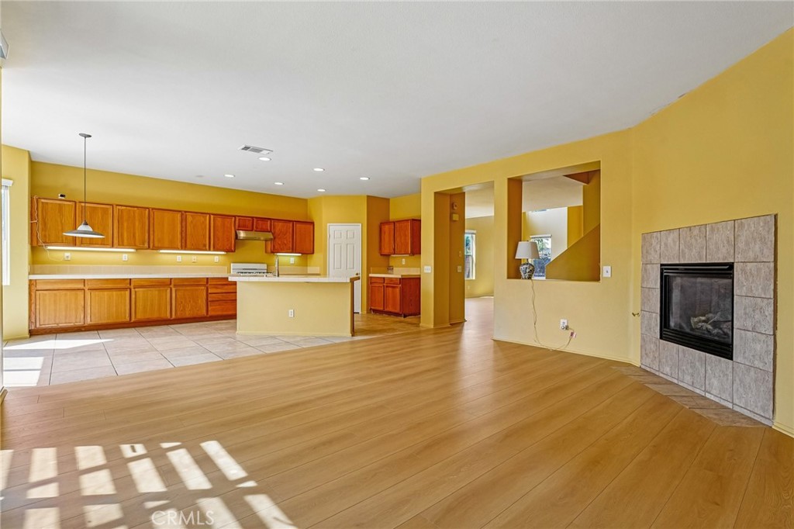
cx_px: 397
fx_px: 364
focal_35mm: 16
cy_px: 264
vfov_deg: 72.0
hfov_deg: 95.0
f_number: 8
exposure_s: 1/60
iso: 250
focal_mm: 16.5
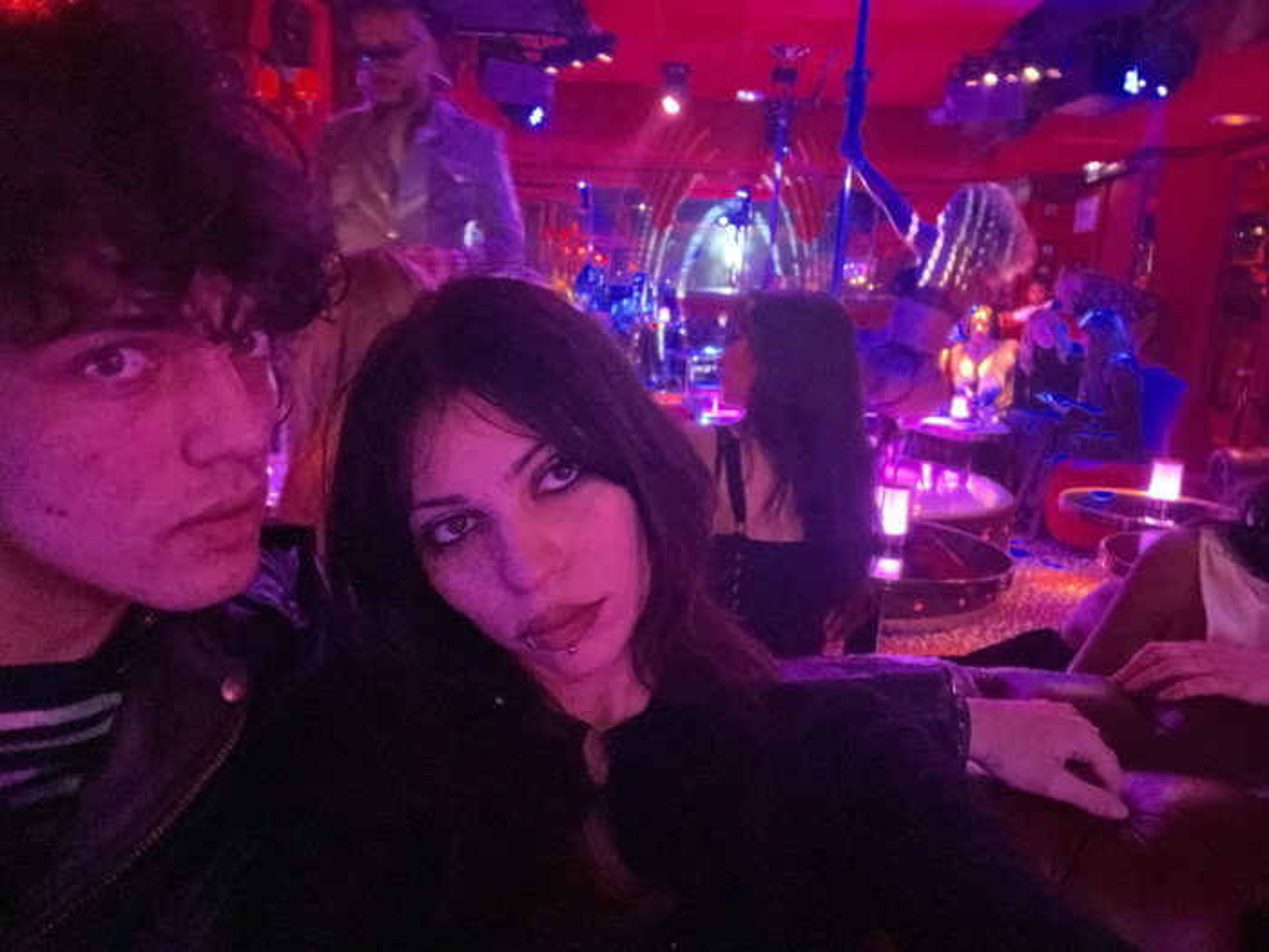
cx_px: 634
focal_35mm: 23
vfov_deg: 58.9
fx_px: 843
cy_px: 476
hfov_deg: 73.9
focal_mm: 2.71
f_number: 2.2
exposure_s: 1/17
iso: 2000
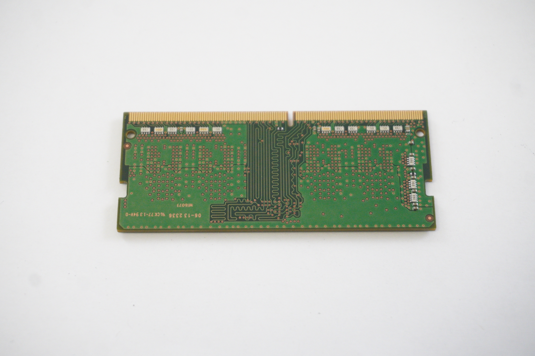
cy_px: 178
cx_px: 268
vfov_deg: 19.3
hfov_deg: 28.7
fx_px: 1047
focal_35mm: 70
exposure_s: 1/100
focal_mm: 47
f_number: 5.6
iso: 2500
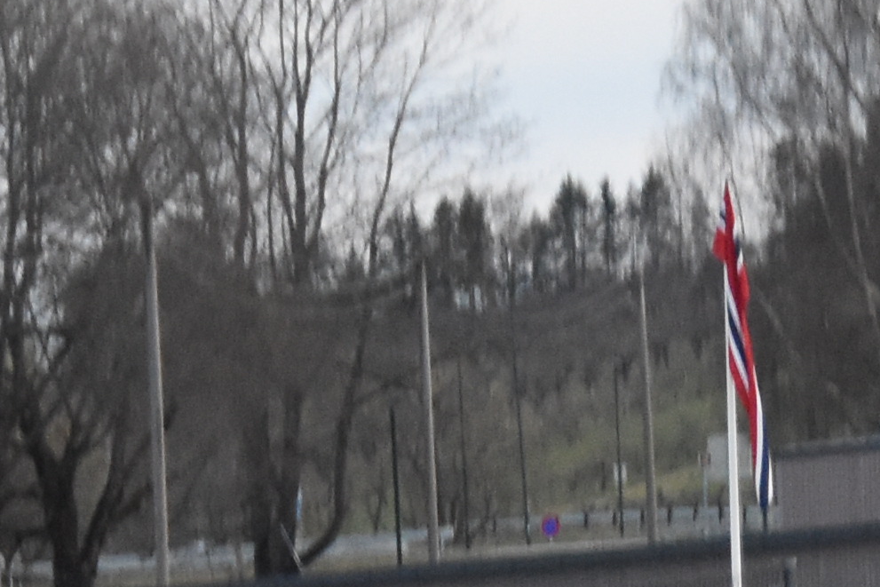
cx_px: 703
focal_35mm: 545
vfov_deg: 2.5
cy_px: 1297
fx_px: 13323
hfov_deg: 3.8
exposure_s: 1/200
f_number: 4.8
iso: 1600
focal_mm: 60
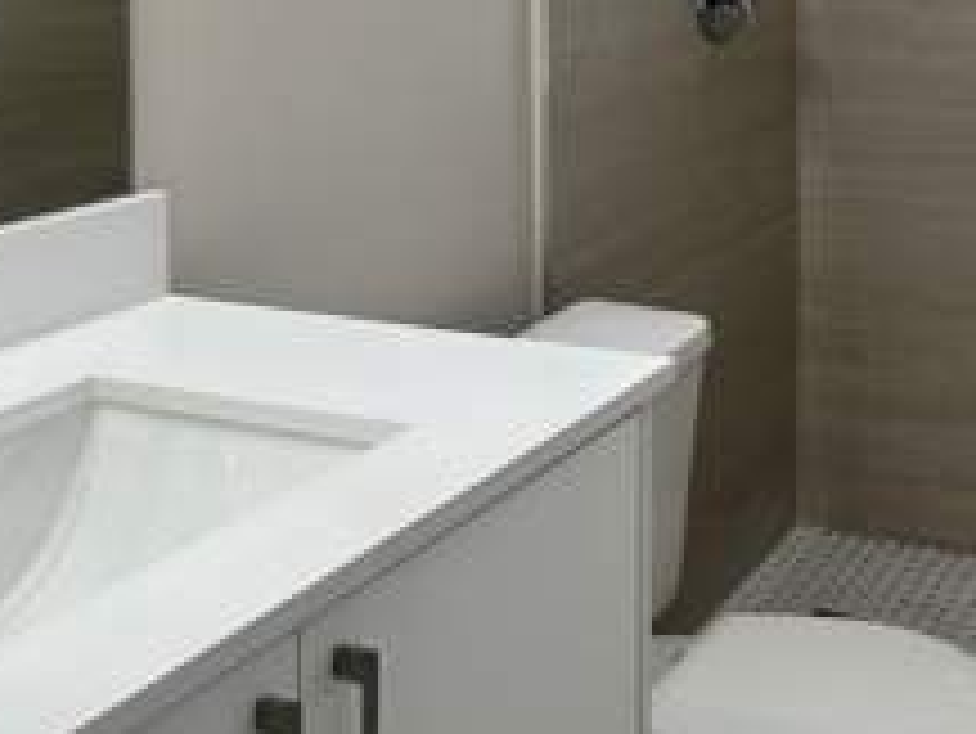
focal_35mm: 53
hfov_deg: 33.5
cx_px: 940
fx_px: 1495
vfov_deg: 25.6
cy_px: -68
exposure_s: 1/171
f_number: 1.78
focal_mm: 6.86
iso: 80
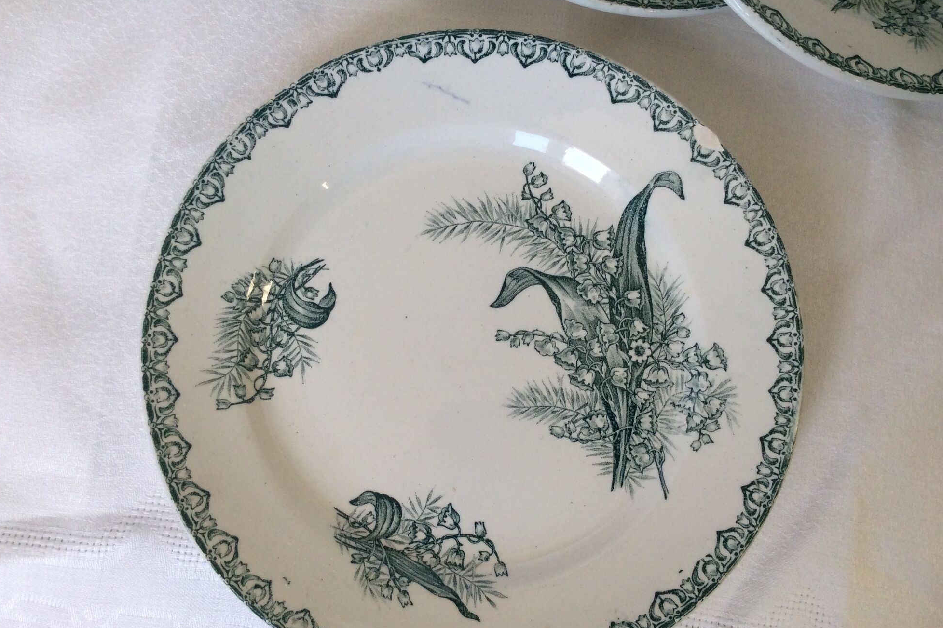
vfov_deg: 38.9
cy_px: 319
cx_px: 476
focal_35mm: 34
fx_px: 890
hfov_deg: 55.8
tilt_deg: -84.3
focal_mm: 3.3
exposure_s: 1/100
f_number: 2.4
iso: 50
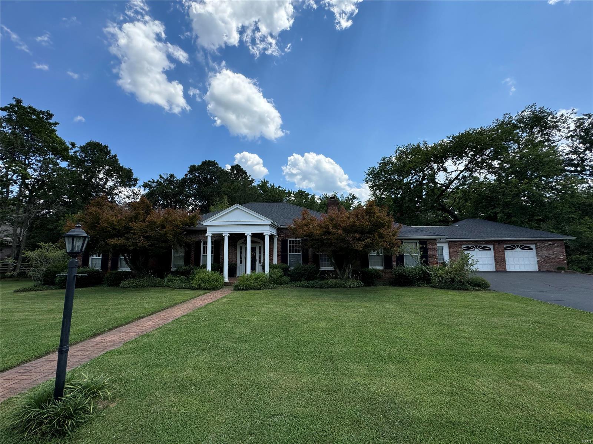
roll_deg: +0.3
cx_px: 296
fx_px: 240
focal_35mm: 14
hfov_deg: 102.1
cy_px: 222
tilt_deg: +5.8
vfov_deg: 85.7
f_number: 2.2
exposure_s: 1/1449
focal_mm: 2.22
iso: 50
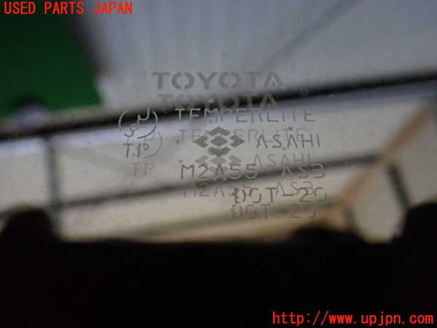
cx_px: 218
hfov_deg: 60.0
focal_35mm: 30
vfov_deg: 46.8
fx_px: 379
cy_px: 164
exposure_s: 1/125
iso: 640
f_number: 2.3
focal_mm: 5.4
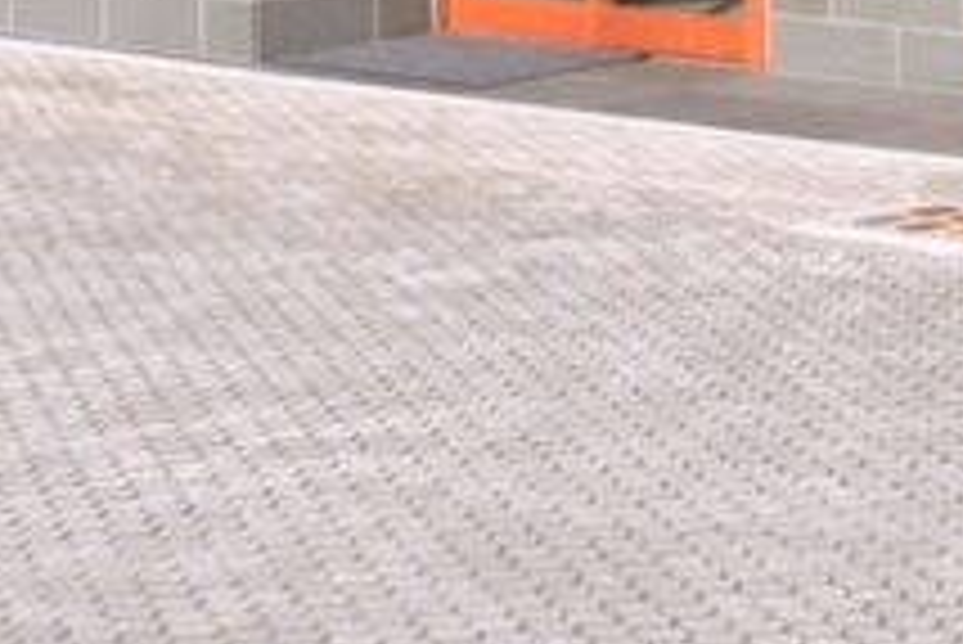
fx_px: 4095
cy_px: -730
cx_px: 428
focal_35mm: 153
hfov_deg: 13.4
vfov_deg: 8.4
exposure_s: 1/60
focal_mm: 32
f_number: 13
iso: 100
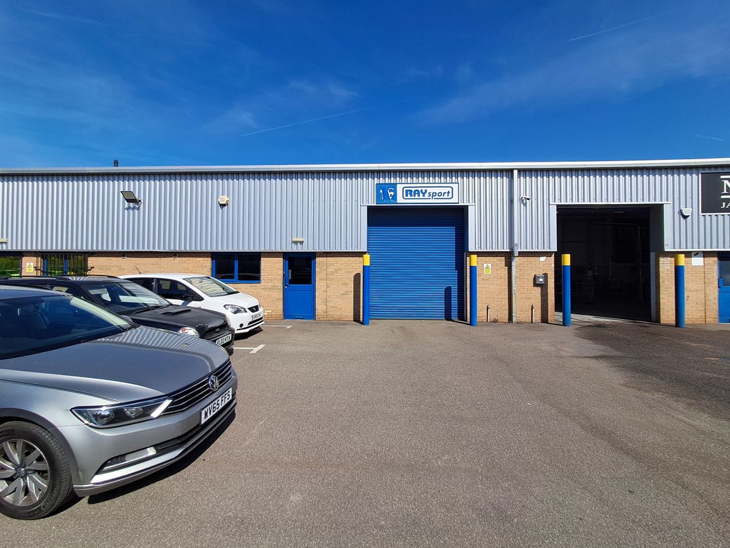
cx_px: 365
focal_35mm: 16
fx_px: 337
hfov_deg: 94.5
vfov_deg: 78.1
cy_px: 274
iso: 40
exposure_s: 1/1931
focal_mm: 1.64
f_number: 2.2
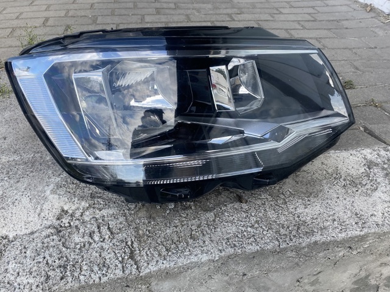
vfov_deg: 53.1
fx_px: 293
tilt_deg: -39.3
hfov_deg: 67.3
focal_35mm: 26
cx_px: 195
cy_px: 146
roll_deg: -1.3
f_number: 1.8
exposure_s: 1/788
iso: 32
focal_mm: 4.25
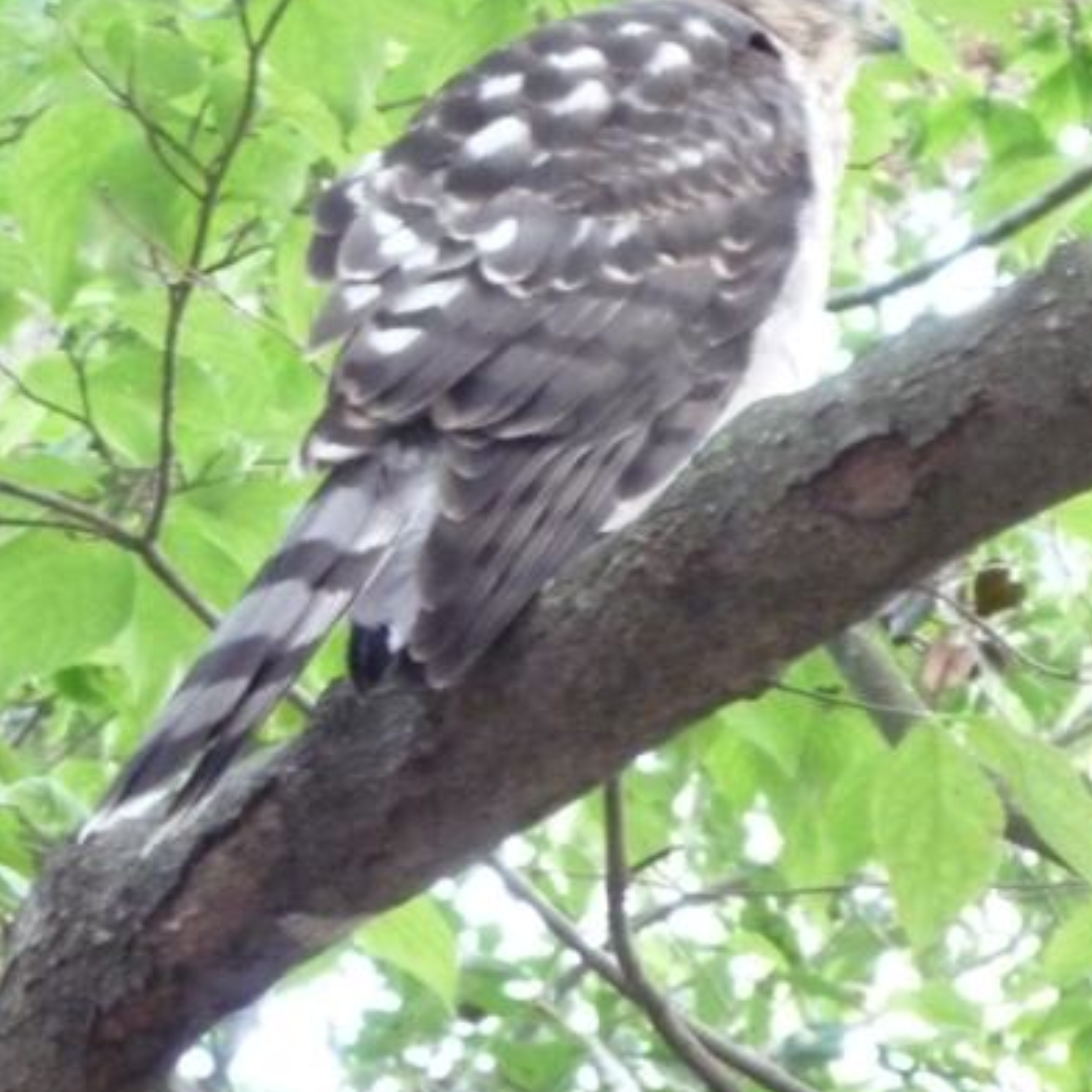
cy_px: 465
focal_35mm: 231
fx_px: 8244
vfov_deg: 7.6
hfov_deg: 7.6
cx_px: 554
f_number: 5.9
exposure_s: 1/13
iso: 800
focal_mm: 26
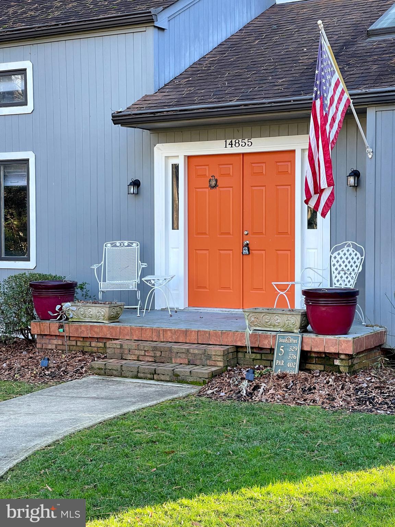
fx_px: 974
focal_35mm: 64
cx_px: 198
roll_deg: +0.3
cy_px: 264
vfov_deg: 30.3
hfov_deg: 22.9
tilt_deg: -1.1
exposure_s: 1/99
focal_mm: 7.5
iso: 50
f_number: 2.2
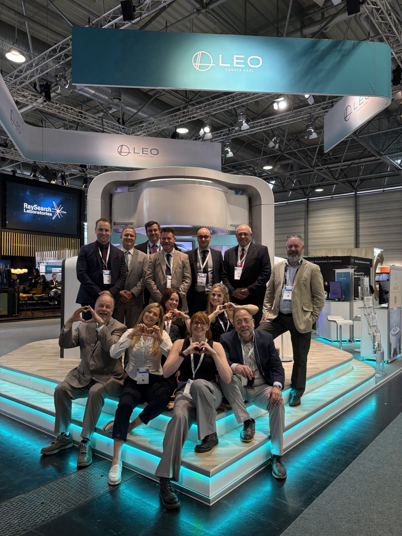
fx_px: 403
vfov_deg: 67.3
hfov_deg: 53.1
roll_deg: -0.1
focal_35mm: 26
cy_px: 268
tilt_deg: +1.7
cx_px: 201
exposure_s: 1/100
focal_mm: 5.96
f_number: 1.6
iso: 125
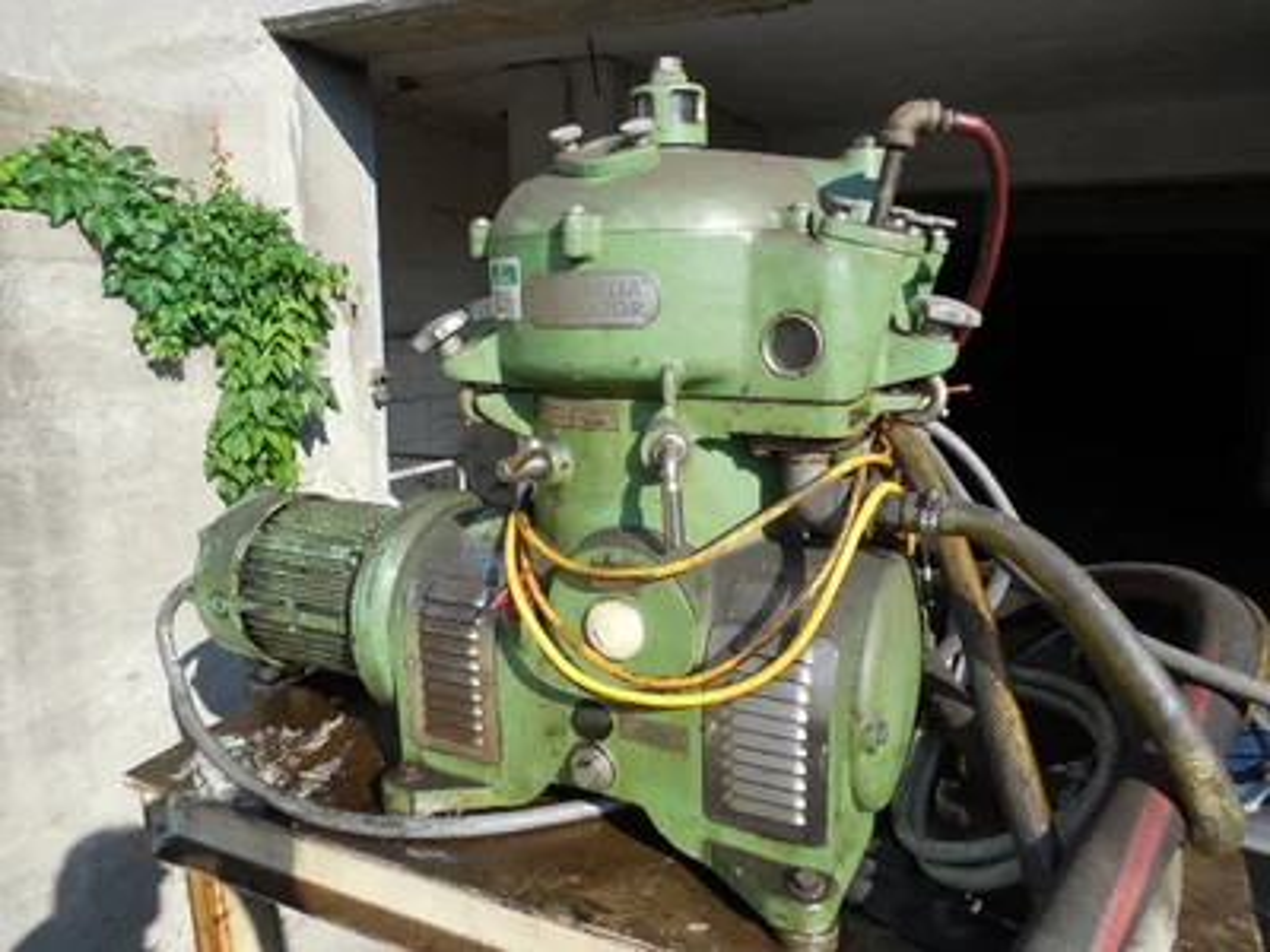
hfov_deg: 69.4
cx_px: 635
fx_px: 917
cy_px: 476
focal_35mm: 25
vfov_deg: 54.9
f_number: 3.3
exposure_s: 1/640
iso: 125
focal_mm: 4.5
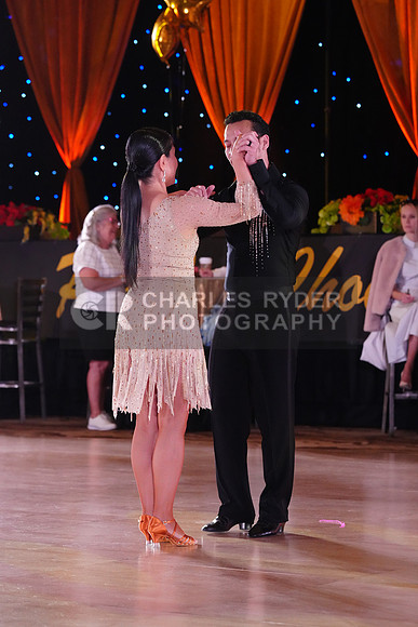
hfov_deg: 10.5
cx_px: 209
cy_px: 314
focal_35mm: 131
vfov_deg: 15.6
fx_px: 2280
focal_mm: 131
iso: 6400
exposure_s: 1/400
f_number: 5
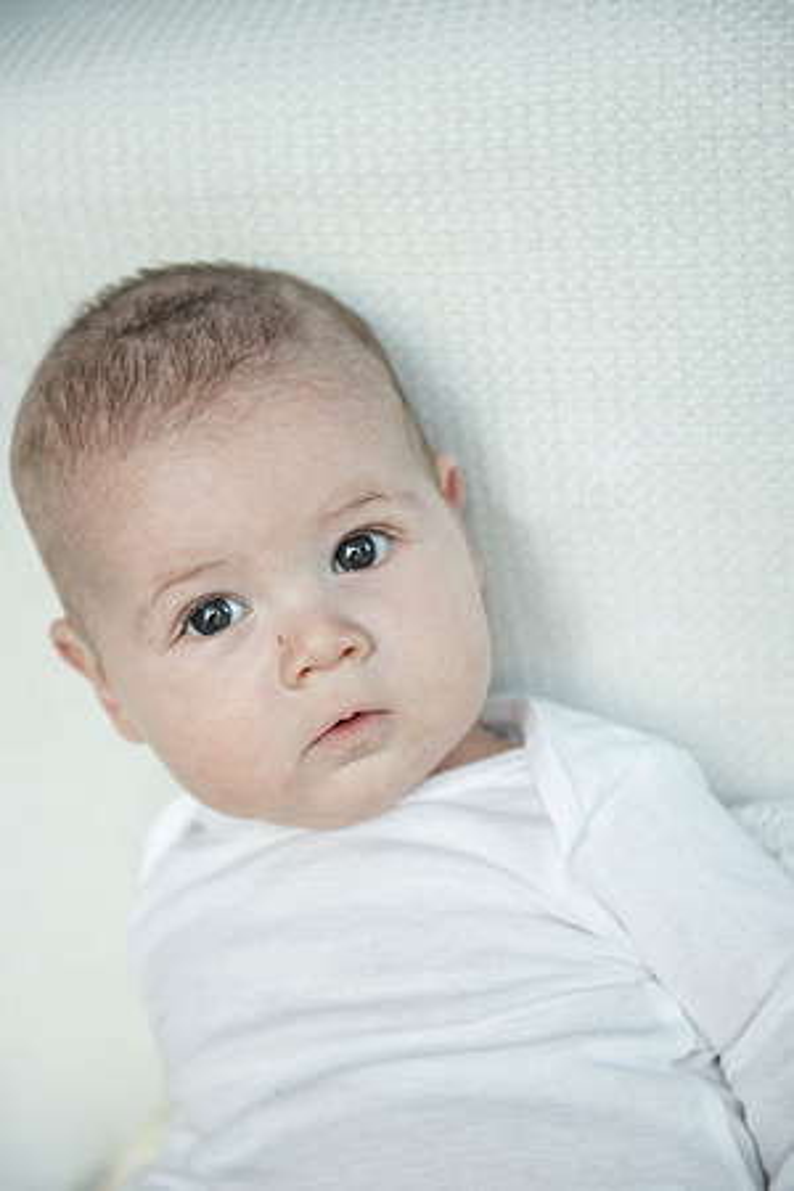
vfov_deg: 28.8
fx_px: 2316
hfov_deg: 19.5
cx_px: 397
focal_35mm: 70
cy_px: 596
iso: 800
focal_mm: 70
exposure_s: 1/250
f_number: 3.5
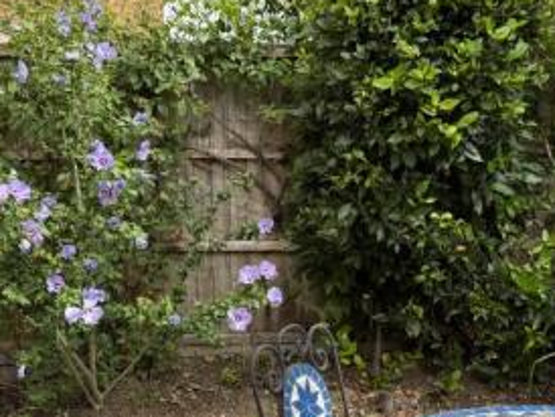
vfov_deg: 28.4
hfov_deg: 37.5
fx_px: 818
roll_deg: +0.4
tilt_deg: -10.6
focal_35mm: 51
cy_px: 274
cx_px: 266
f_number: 1.78
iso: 80
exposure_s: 1/1010
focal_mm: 6.76
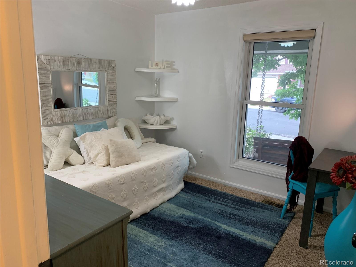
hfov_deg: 67.3
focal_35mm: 26
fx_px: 267
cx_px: 178
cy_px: 134
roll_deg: -1.5
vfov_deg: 53.1
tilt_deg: -12.0
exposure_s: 1/60
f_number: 1.8
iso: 125
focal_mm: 4.25
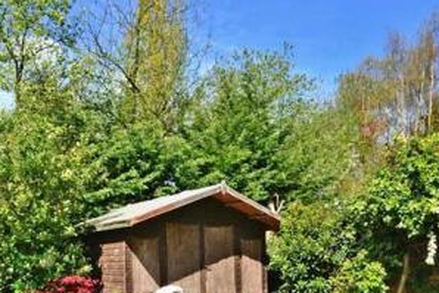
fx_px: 403
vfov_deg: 38.8
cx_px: 99
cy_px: 225
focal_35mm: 33
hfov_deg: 54.0
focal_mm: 10
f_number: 16
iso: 400
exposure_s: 1/160
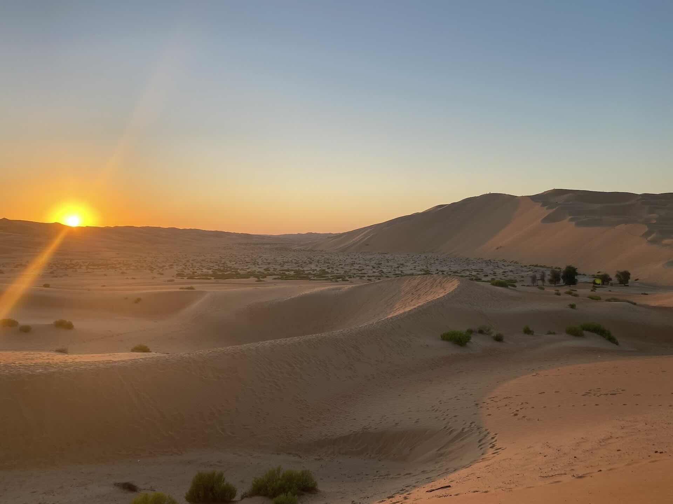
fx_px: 505
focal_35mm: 26
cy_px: 252
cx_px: 336
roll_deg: +0.0
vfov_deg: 53.1
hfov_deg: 67.3
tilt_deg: -1.4
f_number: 1.8
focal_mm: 4.25
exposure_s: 1/1147
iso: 32
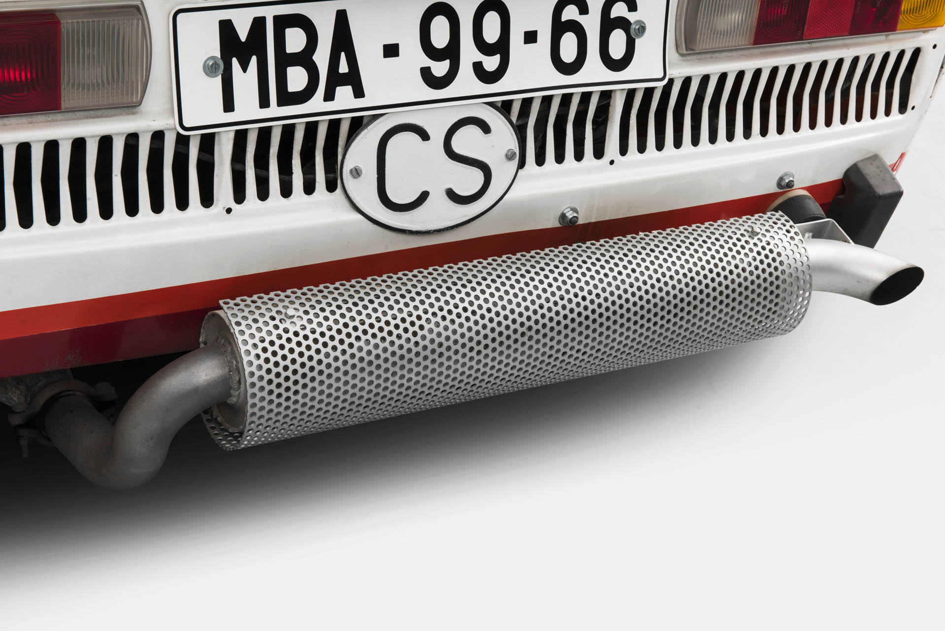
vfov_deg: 21.9
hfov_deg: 32.4
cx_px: 472
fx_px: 1628
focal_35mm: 62
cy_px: 316
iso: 100
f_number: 14
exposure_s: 1
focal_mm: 62
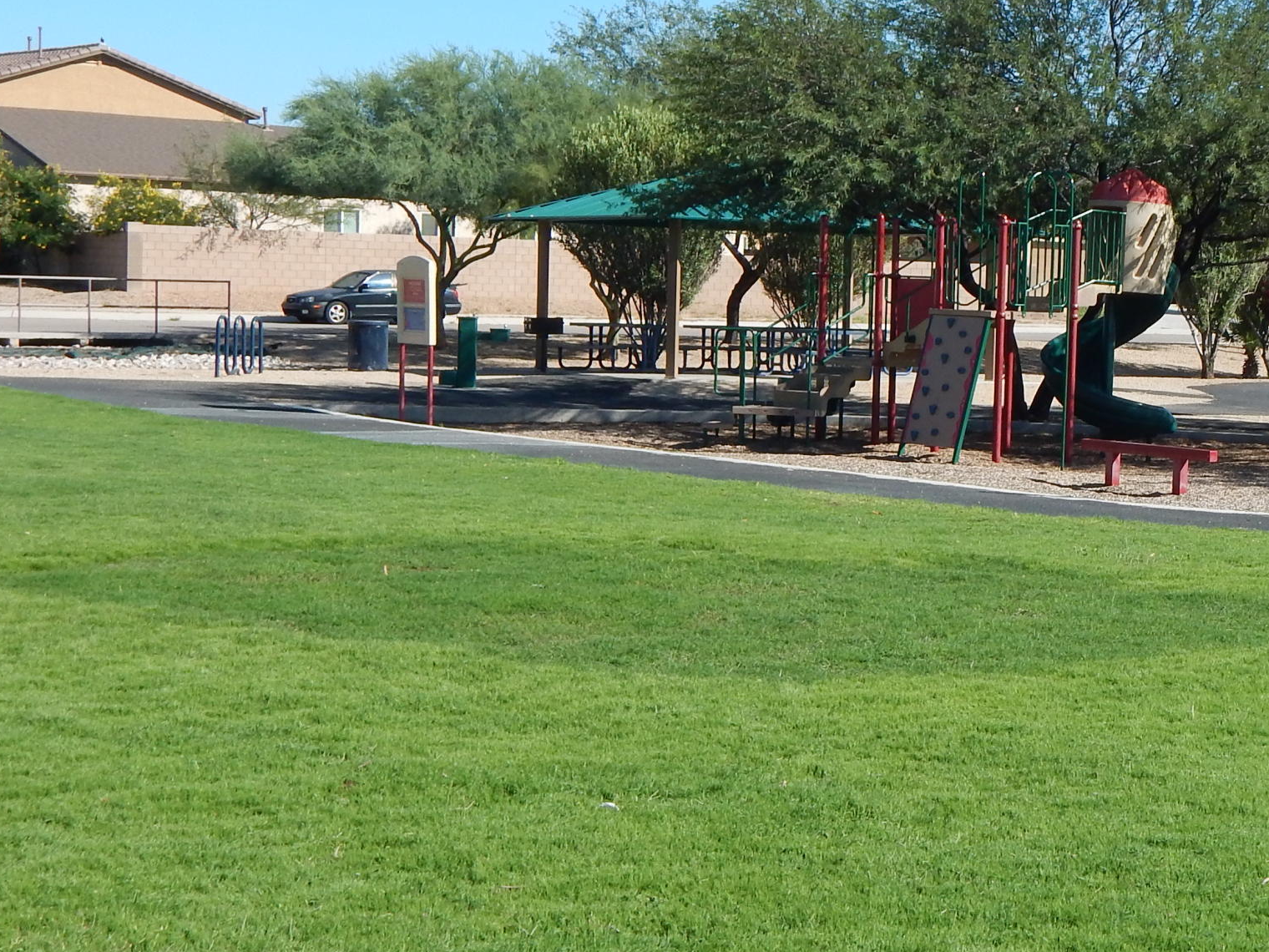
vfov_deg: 19.6
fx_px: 2749
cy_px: 457
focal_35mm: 75
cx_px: 1176
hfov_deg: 25.1
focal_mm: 6.8
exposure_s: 1/1000
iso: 125
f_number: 3.4
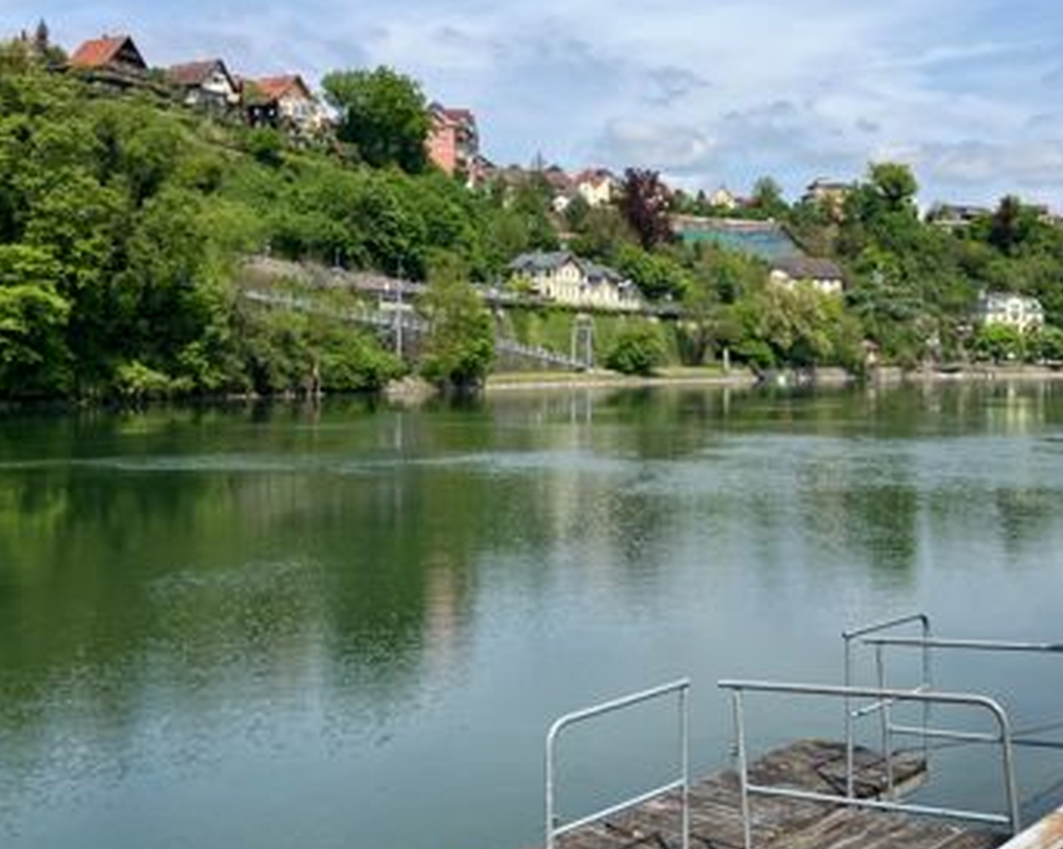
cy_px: 325
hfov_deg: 45.0
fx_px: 1257
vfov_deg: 37.1
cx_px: 724
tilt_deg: -0.7
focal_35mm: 40
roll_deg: +0.6
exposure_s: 1/2208
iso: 32
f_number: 1.8
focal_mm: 3.99
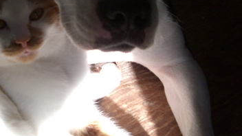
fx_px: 603
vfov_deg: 12.9
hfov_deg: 22.5
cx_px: 66
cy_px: 80
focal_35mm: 94
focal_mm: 7.9
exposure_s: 1/200
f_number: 2.8
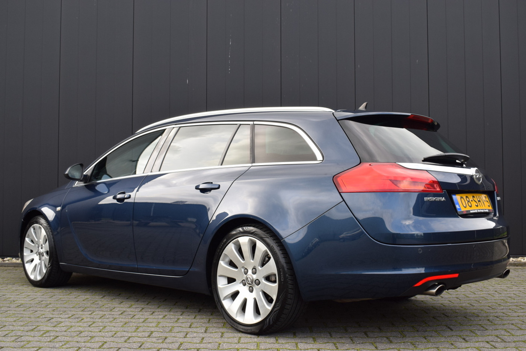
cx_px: 263
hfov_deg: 47.9
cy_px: 176
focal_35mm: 40
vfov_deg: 33.0
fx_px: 592
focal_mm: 27
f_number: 7.1
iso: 400
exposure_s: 1/200
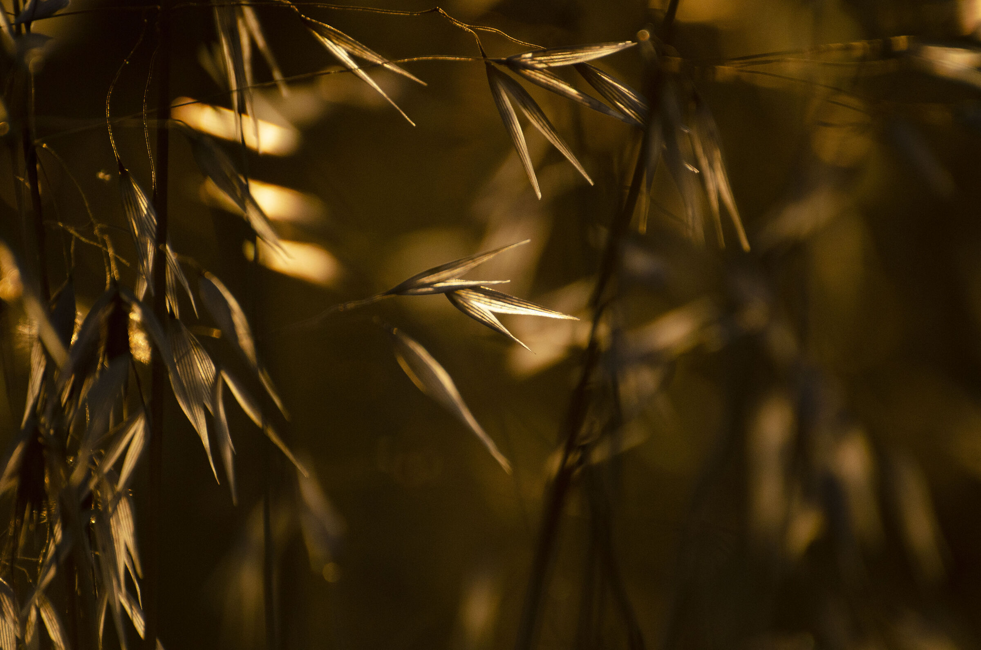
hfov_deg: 4.6
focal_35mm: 450
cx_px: 490
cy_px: 325
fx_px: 12238
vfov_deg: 3.0
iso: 400
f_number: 5.6
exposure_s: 1/4000
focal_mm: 300
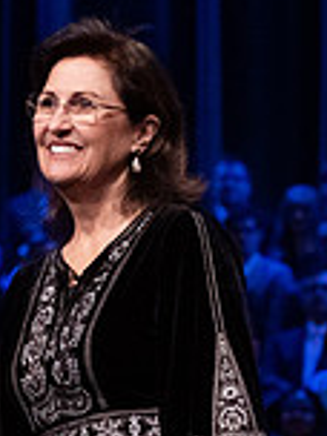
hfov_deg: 4.4
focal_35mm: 330
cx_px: -309
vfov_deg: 6.0
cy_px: 179
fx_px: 4156
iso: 4000
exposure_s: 1/200
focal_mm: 70
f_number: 3.2
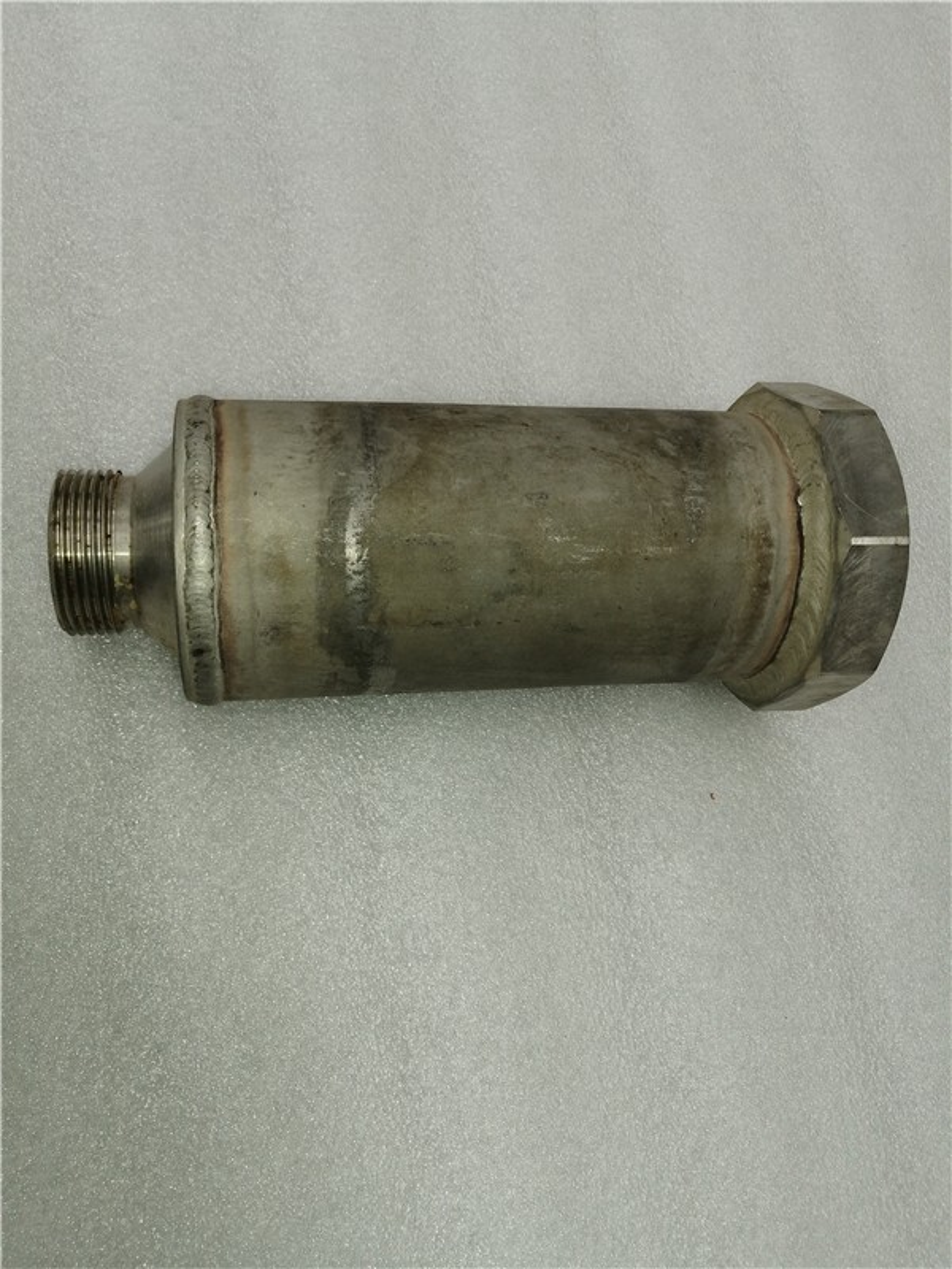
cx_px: 476
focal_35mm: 27
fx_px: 990
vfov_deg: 65.3
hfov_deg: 51.4
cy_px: 634
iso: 80
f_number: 1.8
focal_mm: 3.88
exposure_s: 1/100
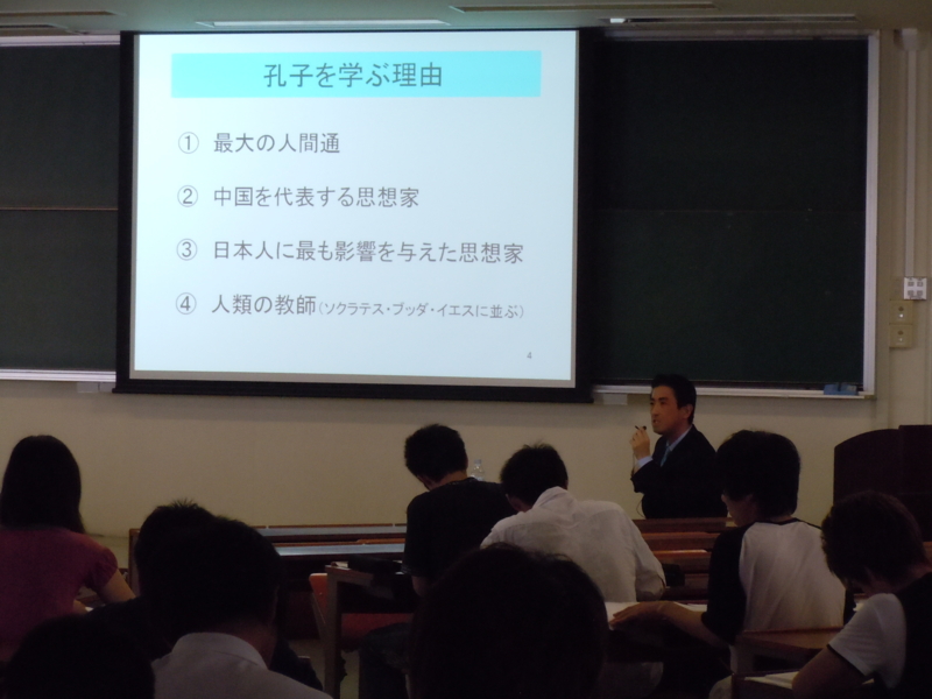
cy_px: 350
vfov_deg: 12.3
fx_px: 3231
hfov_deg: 16.4
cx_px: 466
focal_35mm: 120
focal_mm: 21.5
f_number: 5.4
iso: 640
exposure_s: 1/100
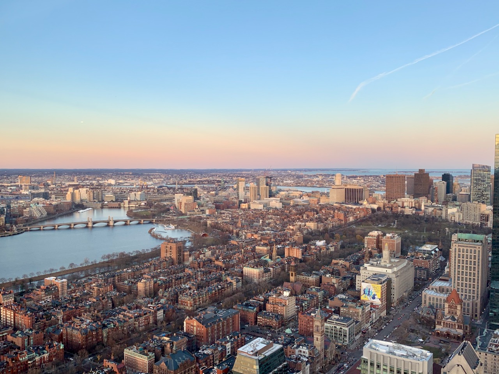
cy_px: 187
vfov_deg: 53.1
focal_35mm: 26
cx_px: 250
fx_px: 375
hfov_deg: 67.3
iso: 25
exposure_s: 1/145
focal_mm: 4.25
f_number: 1.8
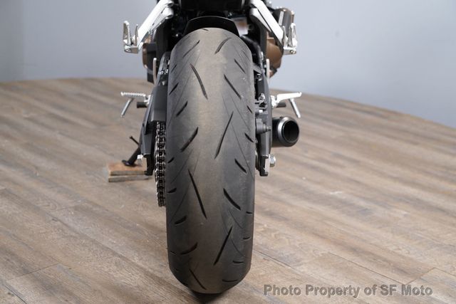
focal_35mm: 55
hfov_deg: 36.2
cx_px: 228
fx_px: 697
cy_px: 152
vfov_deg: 24.6
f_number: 4
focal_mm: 55
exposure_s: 1/100
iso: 1600
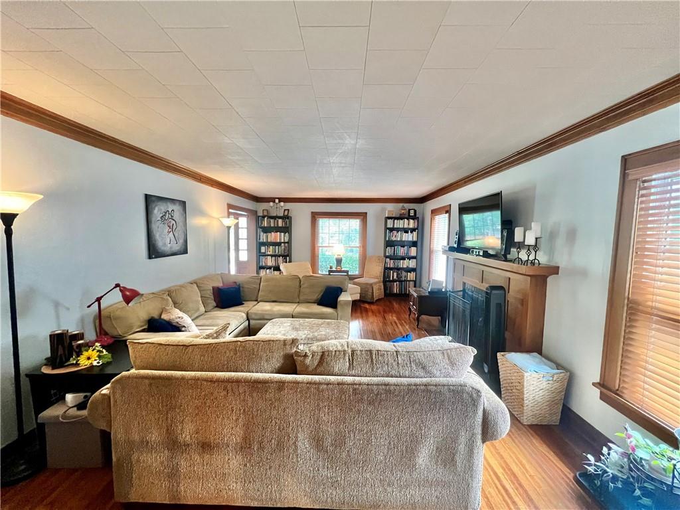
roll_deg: -0.4
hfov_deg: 106.2
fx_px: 255
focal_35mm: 13
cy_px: 255
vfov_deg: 89.9
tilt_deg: -4.2
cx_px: 340
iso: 640
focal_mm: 1.57
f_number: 1.8
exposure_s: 1/60
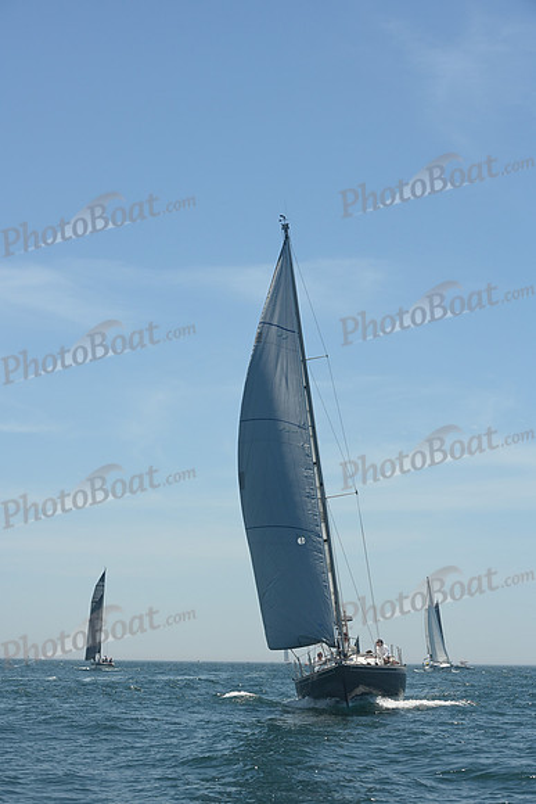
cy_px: 402
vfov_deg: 28.8
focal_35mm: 70
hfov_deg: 19.5
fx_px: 1562
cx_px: 268
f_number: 10
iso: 320
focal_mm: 70
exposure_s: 1/1000
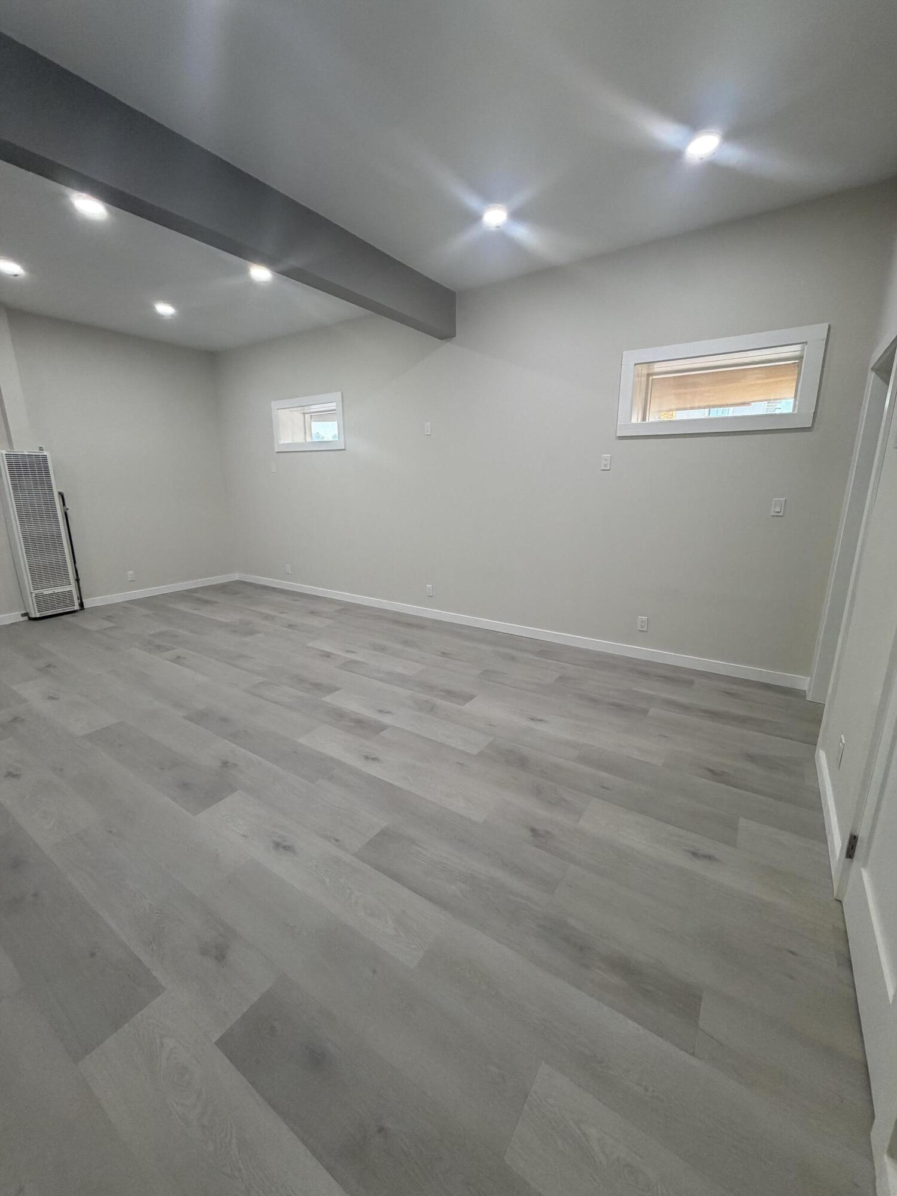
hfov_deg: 85.7
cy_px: 598
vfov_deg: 102.1
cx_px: 448
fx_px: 484
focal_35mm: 14
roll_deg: -0.1
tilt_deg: -14.4
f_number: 2.2
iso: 250
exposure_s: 1/120
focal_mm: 2.22
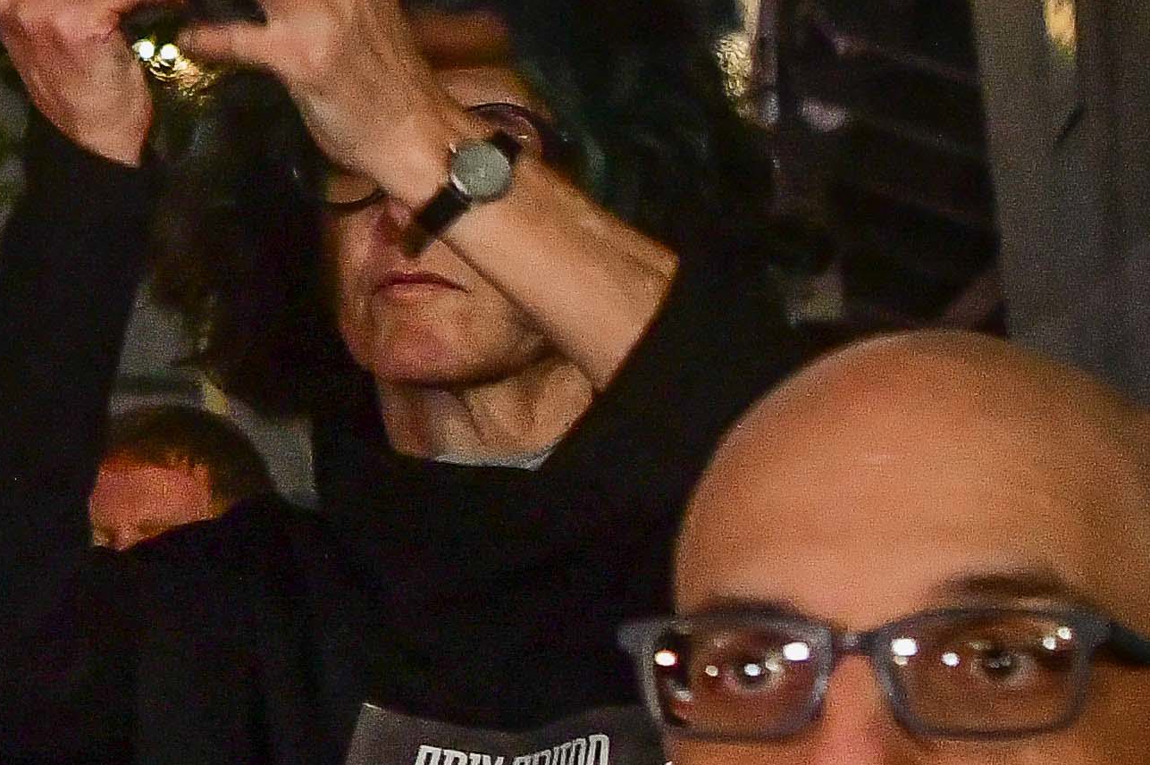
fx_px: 5937
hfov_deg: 9.6
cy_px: 608
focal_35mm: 186
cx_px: -1750
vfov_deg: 7.4
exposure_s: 1/100
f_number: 4
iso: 3200
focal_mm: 29
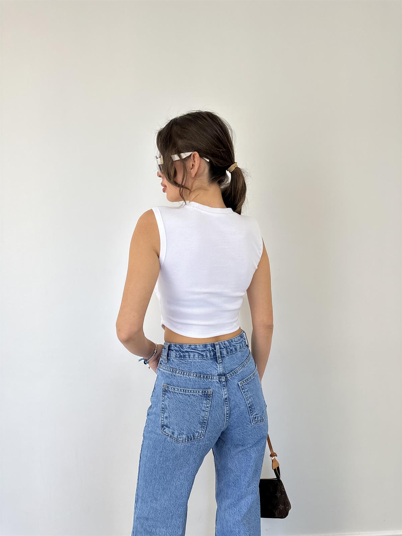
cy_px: 268
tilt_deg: -6.2
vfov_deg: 71.6
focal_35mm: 24
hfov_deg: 56.8
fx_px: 372
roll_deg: +1.8
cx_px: 201
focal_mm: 6.86
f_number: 1.78
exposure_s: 1/121
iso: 64
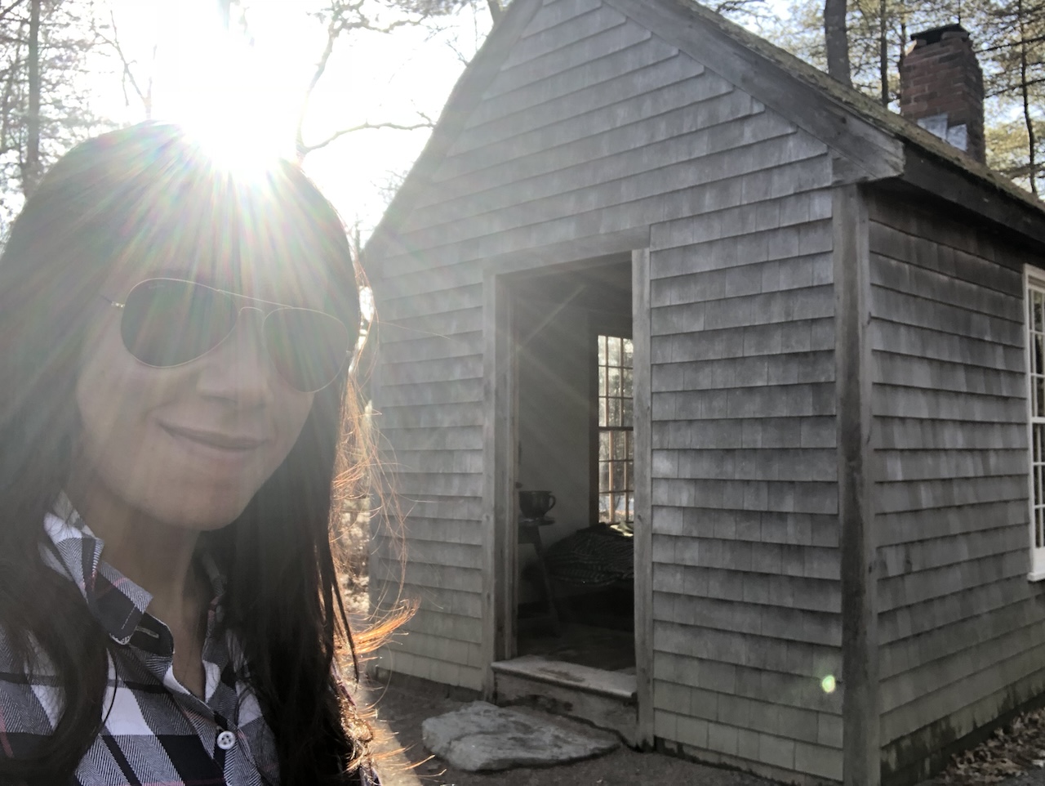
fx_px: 967
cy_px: 393
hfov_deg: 56.8
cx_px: 522
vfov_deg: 44.2
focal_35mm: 32
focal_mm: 2.87
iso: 25
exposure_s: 1/120
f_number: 2.2
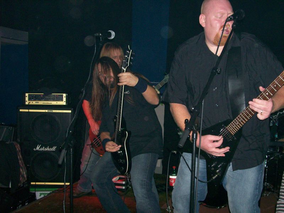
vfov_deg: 32.1
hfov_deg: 42.1
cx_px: 142
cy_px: 106
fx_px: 369
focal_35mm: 45
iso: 140
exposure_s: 1/73.1
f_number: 3
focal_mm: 7.6
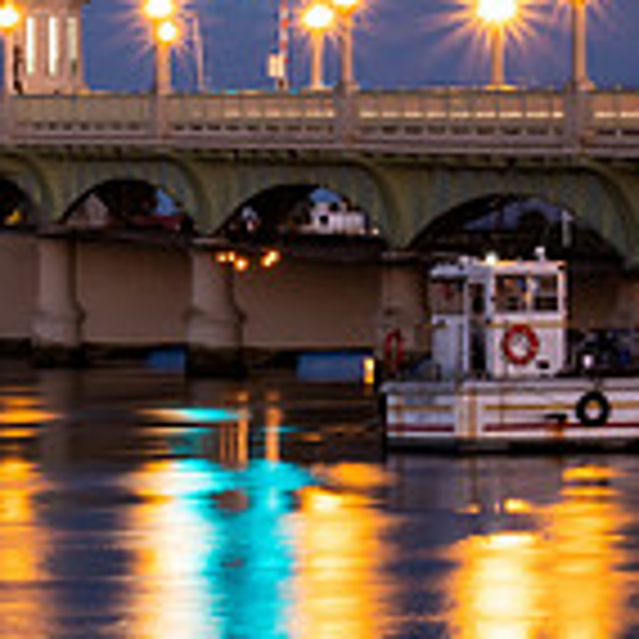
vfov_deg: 6.4
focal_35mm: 275
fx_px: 5743
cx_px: -45
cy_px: 306
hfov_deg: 6.3
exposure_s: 5
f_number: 16
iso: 400
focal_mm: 38
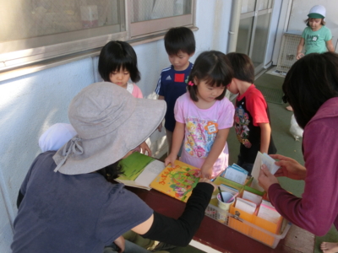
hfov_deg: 60.0
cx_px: 169
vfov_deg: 46.8
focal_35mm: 30
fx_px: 293
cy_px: 126
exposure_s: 1/125
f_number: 3.5
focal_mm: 5.36
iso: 200
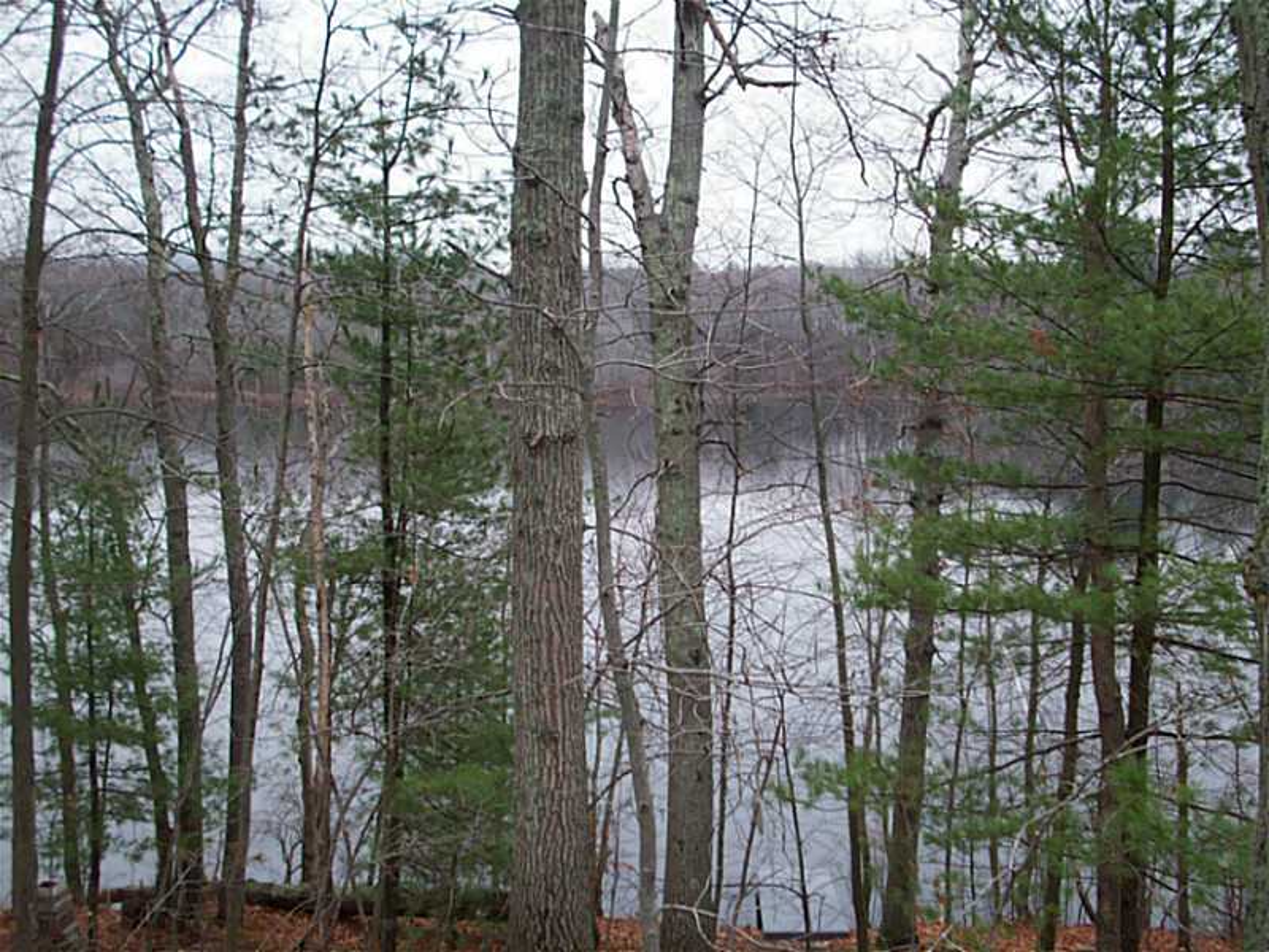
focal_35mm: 46
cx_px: 634
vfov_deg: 31.5
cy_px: 476
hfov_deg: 41.2
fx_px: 1686
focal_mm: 7.6
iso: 80
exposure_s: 1/100
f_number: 3.1
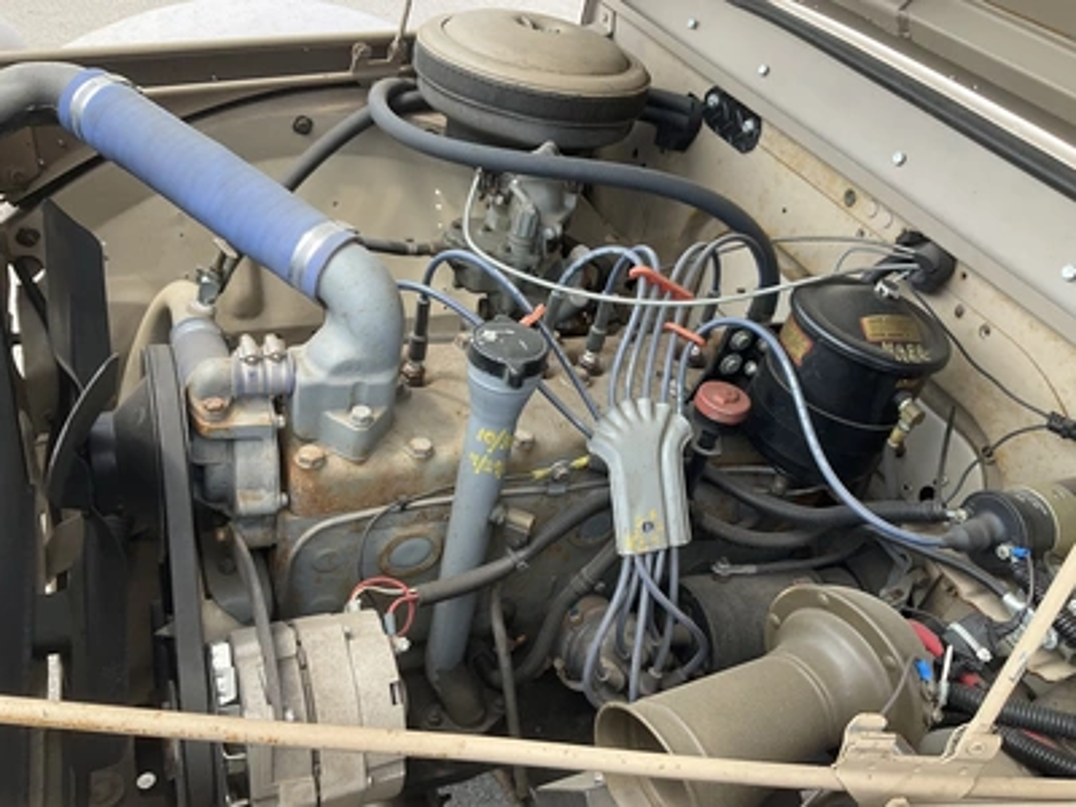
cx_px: 538
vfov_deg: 48.2
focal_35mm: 29
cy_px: 404
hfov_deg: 61.7
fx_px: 901
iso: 20
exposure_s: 1/208
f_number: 1.8
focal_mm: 3
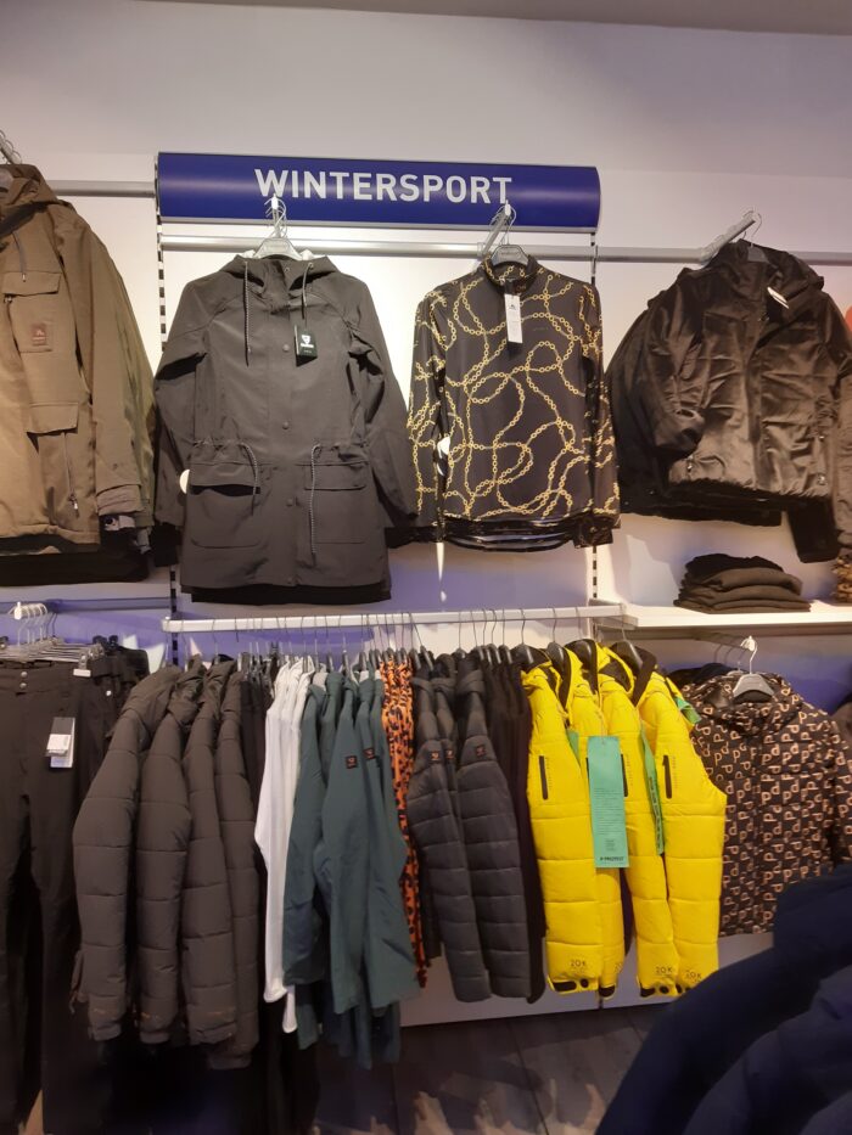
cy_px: 568
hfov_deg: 53.1
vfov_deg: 67.3
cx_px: 426
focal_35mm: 26
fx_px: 853
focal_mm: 3.92
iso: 100
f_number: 1.7
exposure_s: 1/50
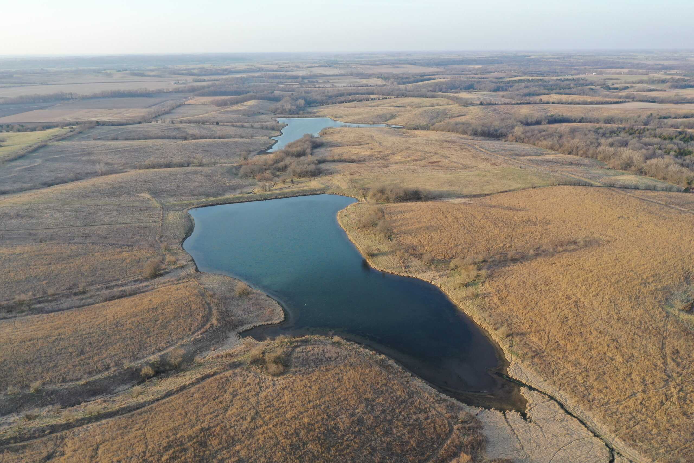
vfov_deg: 46.4
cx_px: 347
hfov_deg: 65.5
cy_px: 232
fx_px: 540
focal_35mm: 28
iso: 100
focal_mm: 10.26
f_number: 4.5
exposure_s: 1/160
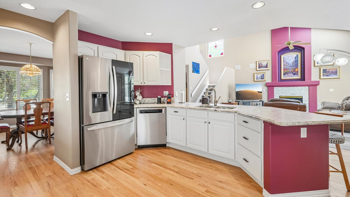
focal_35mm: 16
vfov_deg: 67.0
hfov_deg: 99.4
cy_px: 90
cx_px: 176
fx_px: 149
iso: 800
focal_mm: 10
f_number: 8
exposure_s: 1/13
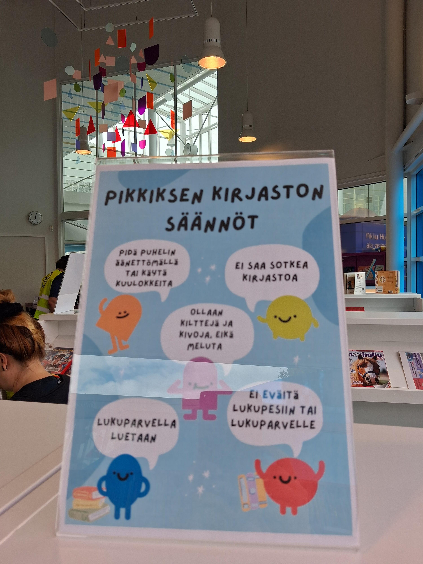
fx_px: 440
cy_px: 282
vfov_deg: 65.3
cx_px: 212
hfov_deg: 51.4
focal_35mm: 27
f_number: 1.8
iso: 25
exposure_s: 1/100
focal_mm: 4
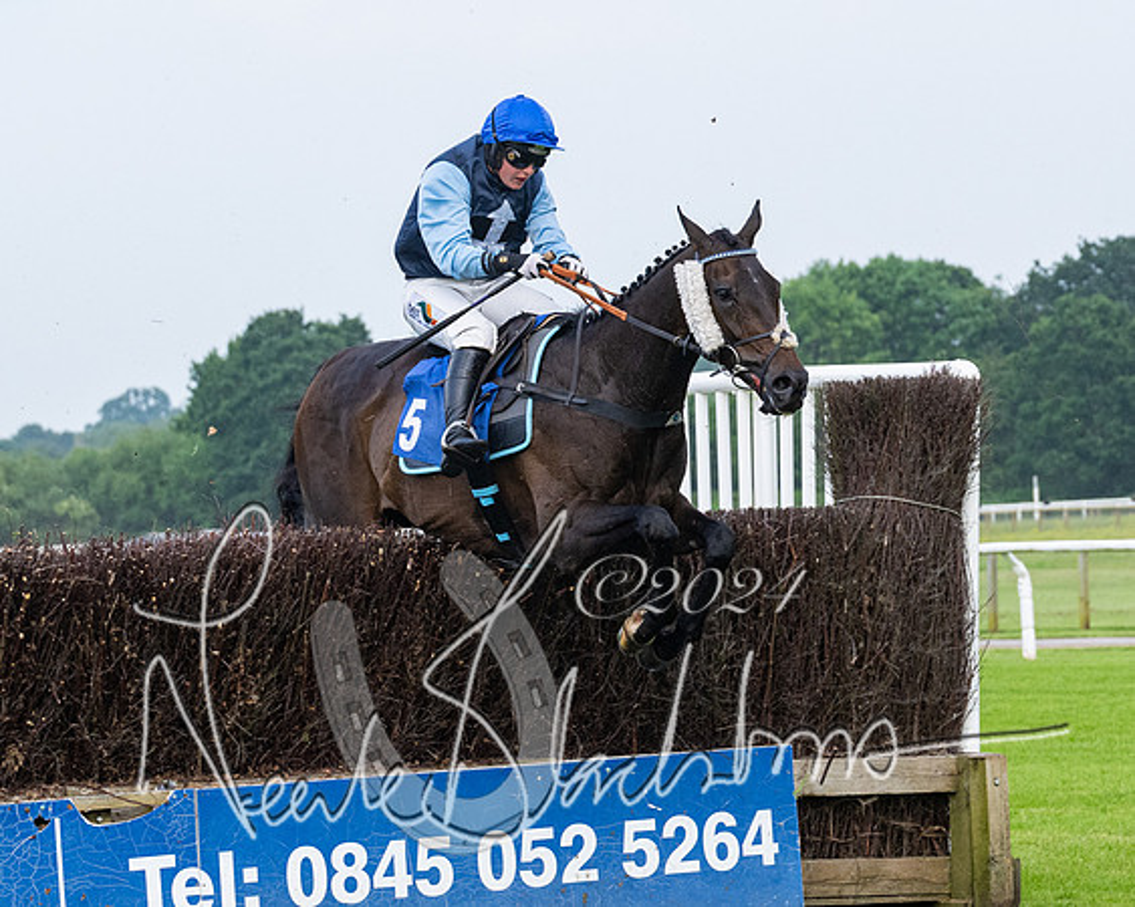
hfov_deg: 12.0
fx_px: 5411
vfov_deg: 9.6
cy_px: 435
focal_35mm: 161
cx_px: 651
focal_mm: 70
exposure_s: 1/1600
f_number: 4
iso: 800
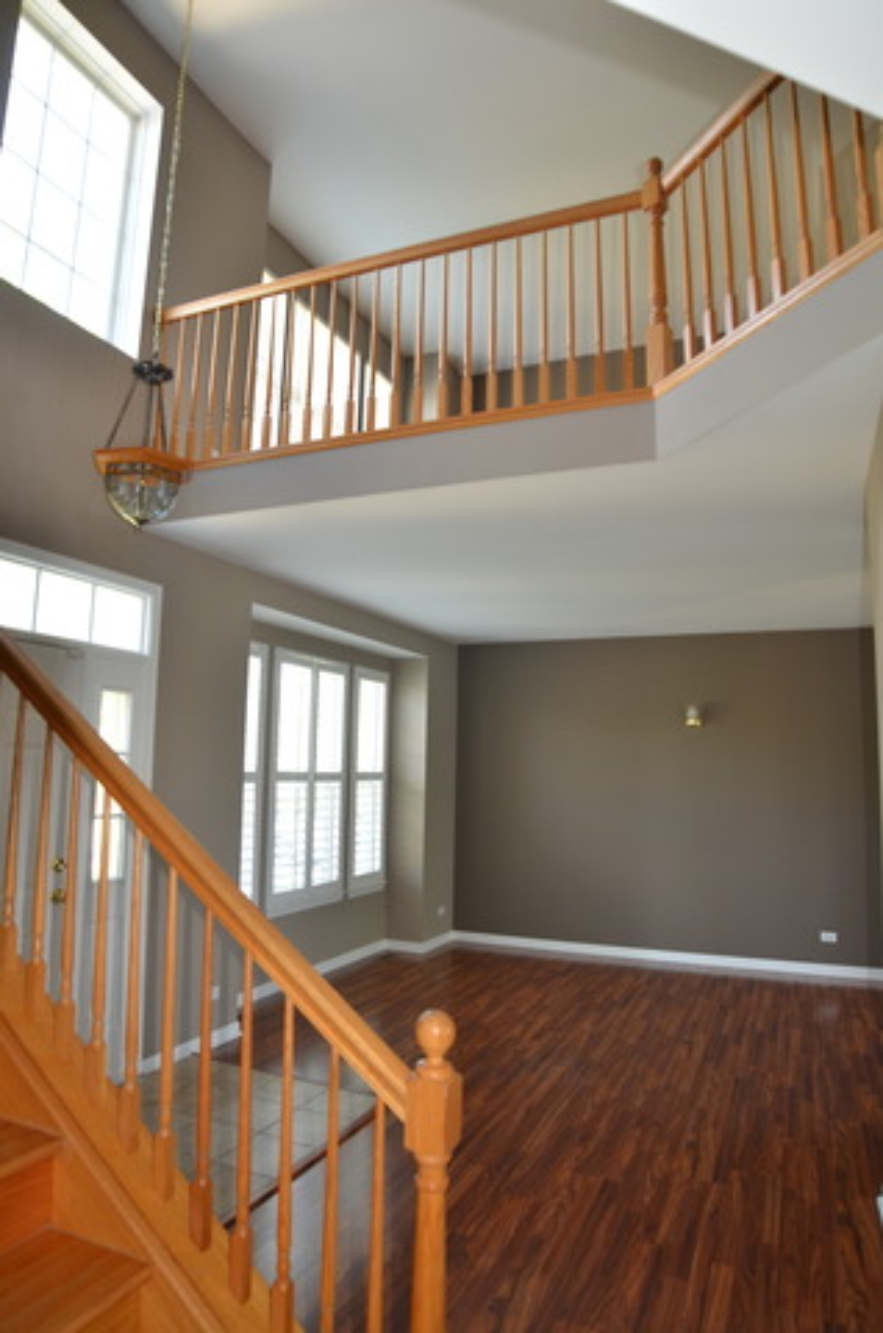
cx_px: 442
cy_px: 666
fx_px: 776
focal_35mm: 21
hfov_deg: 59.3
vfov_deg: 81.3
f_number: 2.8
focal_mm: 14
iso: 400
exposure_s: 1/80
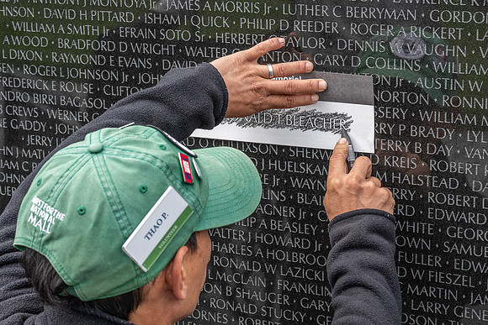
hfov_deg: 23.2
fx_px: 1183
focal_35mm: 87
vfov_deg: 15.7
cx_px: 313
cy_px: 127
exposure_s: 1/400
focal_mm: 56
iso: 1000
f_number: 8
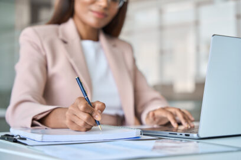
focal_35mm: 70
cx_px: 120
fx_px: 468
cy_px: 80
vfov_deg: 19.4
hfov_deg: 28.9
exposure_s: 1/320
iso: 320
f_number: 2.8
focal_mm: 70
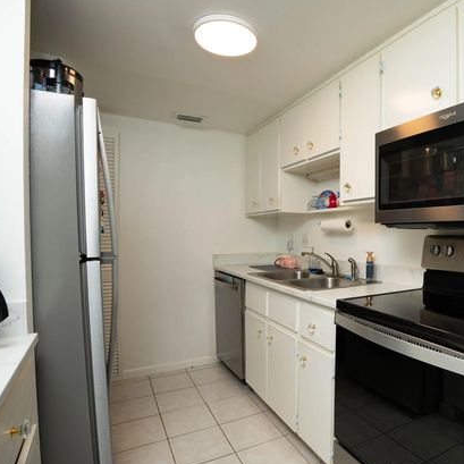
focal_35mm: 21
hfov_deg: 70.4
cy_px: 240
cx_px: 303
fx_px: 318
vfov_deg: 72.1
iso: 320
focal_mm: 10
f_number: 3.5
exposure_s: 1/125
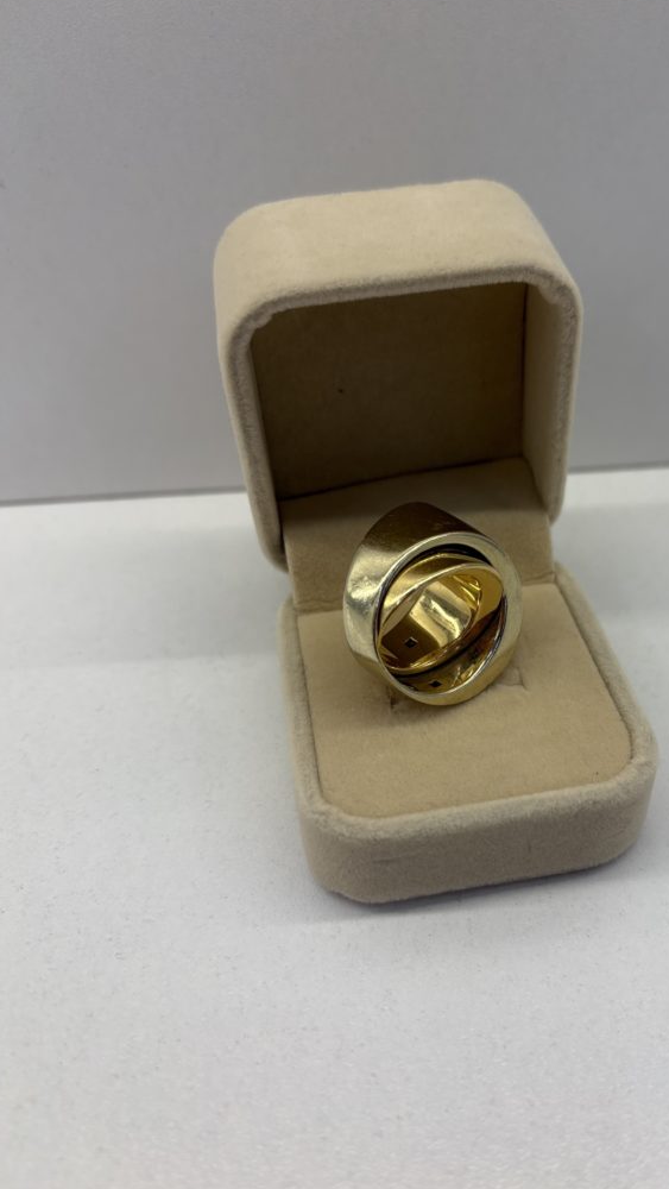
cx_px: 447
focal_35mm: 29
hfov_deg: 39.7
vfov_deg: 66.1
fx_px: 914
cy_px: 591
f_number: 1.6
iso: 40
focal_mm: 5.96
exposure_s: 1/100
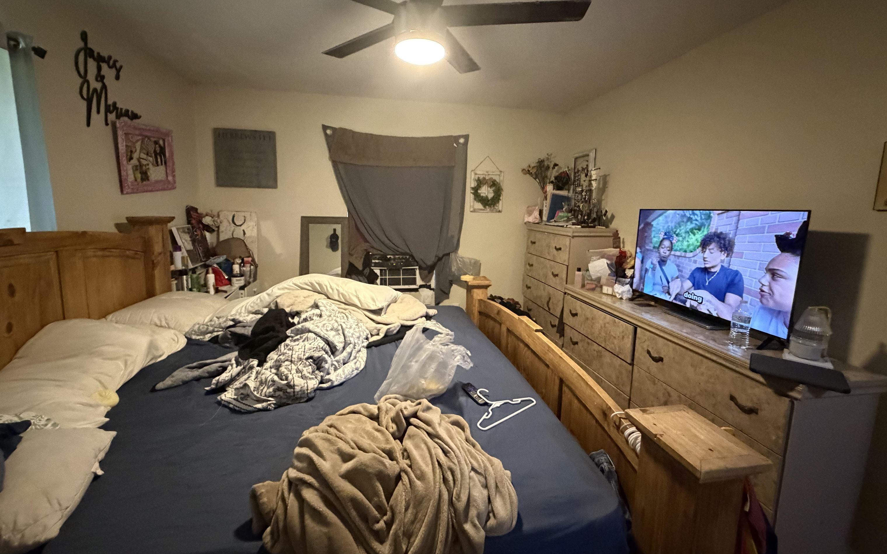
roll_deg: +0.3
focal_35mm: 15
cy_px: 257
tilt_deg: -4.8
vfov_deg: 74.7
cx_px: 444
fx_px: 363
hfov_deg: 101.5
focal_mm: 2.22
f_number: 2.2
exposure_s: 1/60
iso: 1250
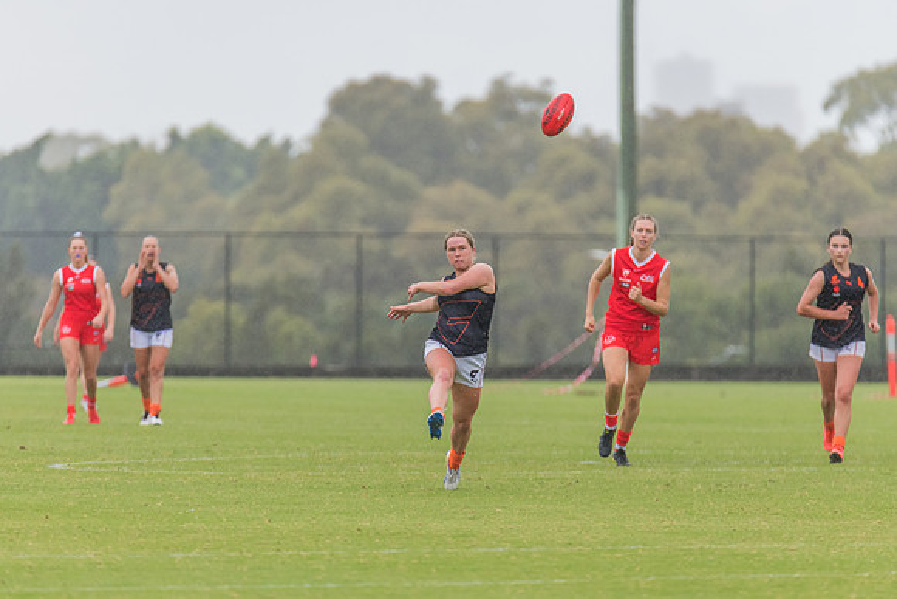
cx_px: 421
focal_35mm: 488
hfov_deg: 4.2
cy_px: 318
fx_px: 12155
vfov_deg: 2.8
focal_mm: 460
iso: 1250
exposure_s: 1/1250
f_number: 6.3
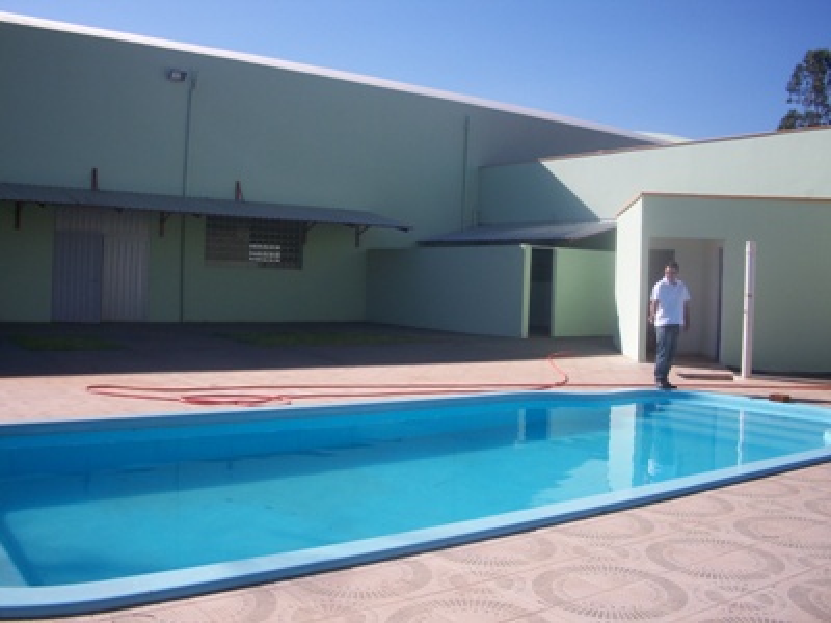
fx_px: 840
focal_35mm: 35
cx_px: 416
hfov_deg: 52.6
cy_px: 312
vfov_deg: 40.7
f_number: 5.6
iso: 80
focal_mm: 6.3
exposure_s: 1/400
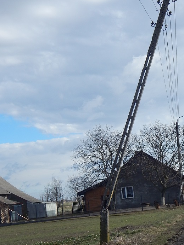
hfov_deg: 19.5
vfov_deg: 26.0
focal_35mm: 75
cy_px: 136
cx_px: 140
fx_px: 532
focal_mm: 7.7
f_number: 7.1
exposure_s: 1/400
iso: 125
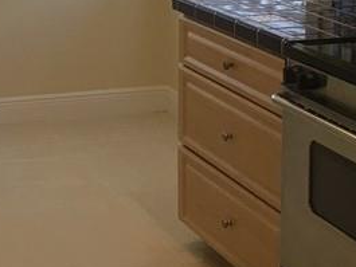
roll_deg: +1.4
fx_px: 1152
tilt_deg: -6.7
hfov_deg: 17.3
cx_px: 23
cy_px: -27
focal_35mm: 112
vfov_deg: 13.0
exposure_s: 1/30
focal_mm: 4.15
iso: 25
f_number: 2.2
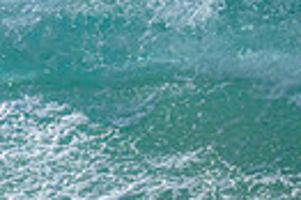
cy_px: 98
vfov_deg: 0.3
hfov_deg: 0.4
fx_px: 40718
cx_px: -472
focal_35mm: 4876
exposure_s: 1/3200
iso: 320
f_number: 6.3
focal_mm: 800
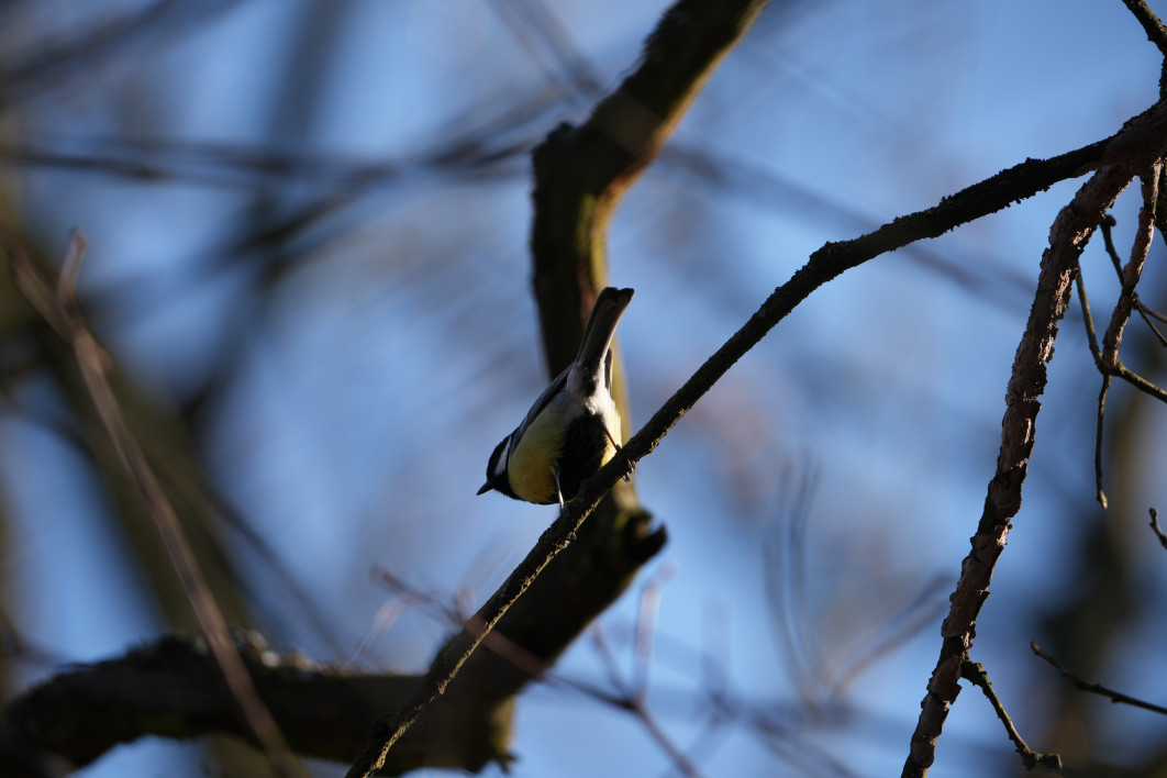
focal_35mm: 800
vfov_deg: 1.7
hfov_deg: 2.6
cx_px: 584
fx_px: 25931
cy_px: 389
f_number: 8
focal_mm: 800
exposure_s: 1/250
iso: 250
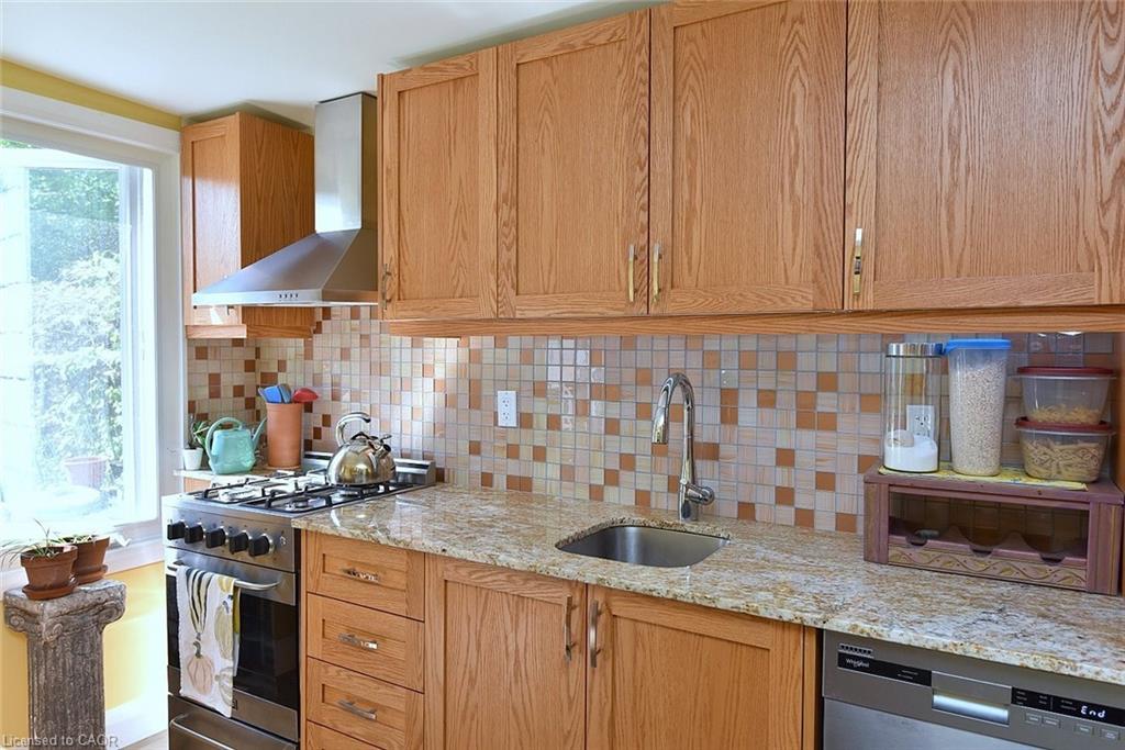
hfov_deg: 73.7
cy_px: 375
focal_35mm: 24
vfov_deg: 53.1
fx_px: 750
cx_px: 562
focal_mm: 24
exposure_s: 1/160
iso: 500
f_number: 6.3
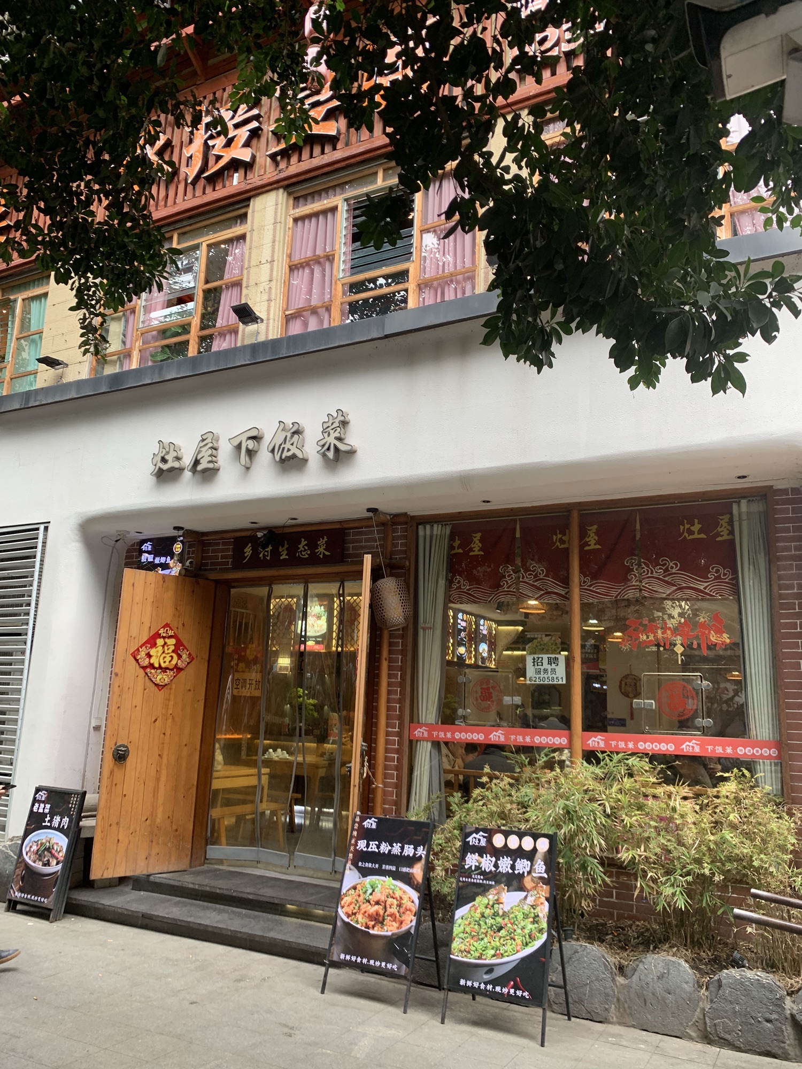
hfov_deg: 53.1
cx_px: 401
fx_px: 803
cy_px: 534
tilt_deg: +11.2
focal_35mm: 26
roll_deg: -2.5
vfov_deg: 67.3
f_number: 1.8
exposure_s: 1/121
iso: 50
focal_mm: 4.25
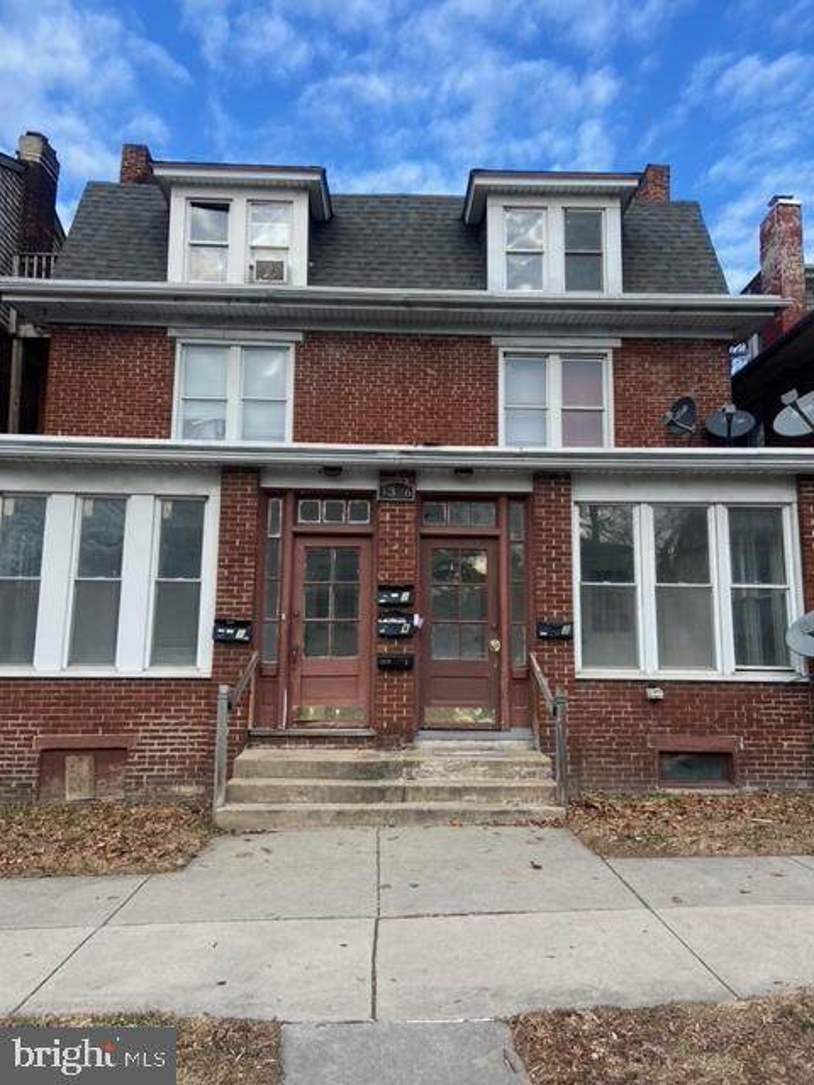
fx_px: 815
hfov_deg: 53.1
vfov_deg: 67.3
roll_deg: -0.2
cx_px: 407
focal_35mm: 26
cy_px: 542
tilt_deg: +8.6
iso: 32
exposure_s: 1/919
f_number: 1.8
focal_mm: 4.25
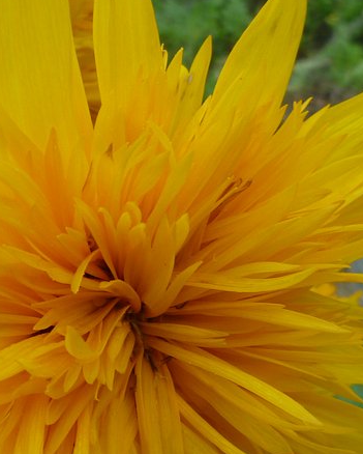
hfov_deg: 26.0
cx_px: 52
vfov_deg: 32.6
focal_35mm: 57
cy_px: 317
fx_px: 765
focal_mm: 4.5
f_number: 4
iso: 80
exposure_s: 1/100
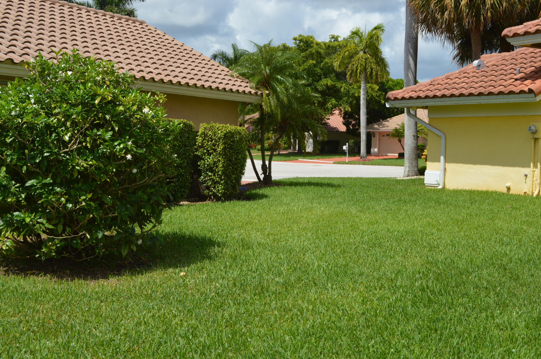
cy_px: 180
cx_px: 270
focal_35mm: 48
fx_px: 721
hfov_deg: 41.1
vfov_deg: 28.0
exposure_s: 1/250
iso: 100
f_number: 8
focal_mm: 32
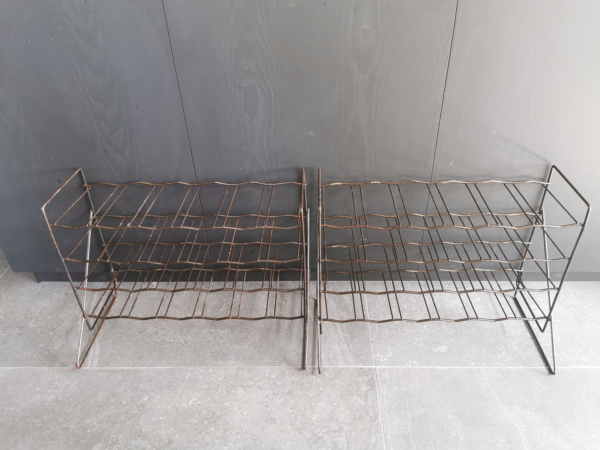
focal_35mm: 27
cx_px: 300
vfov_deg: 51.4
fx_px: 468
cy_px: 225
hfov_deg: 65.3
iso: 160
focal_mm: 5.56
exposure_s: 1/60
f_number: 1.6
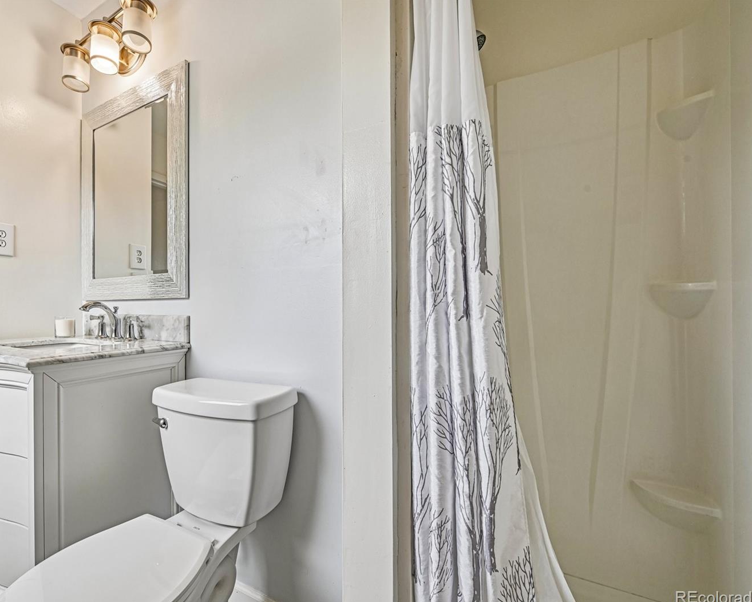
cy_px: 304
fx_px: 356
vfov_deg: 80.4
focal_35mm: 16
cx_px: 310
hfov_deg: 92.2
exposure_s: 1/15
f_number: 10
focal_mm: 14
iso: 220
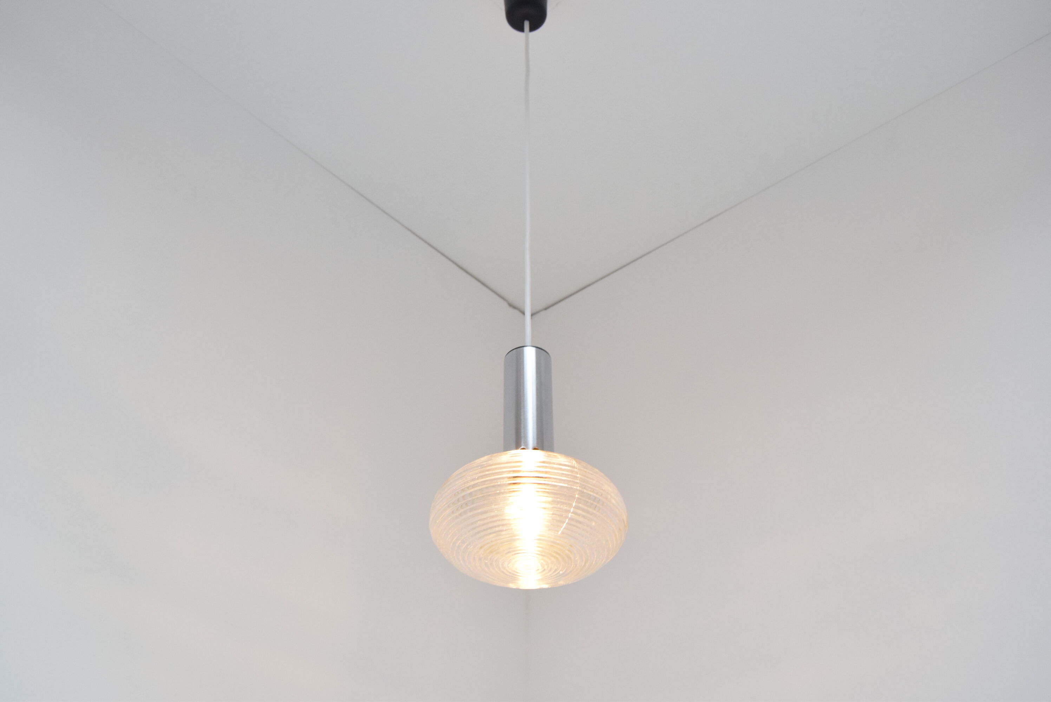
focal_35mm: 36
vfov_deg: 36.9
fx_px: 1052
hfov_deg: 53.1
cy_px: 351
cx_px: 526
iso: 1600
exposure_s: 1/100
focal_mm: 24
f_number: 5
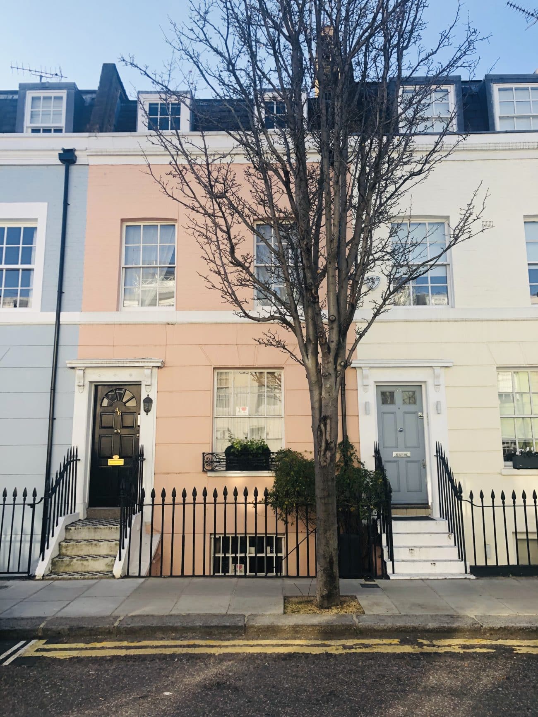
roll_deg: -0.4
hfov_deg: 49.8
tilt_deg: +10.3
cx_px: 269
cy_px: 358
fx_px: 580
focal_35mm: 28
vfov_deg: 63.4
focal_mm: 3.99
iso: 20
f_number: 1.8
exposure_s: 1/640
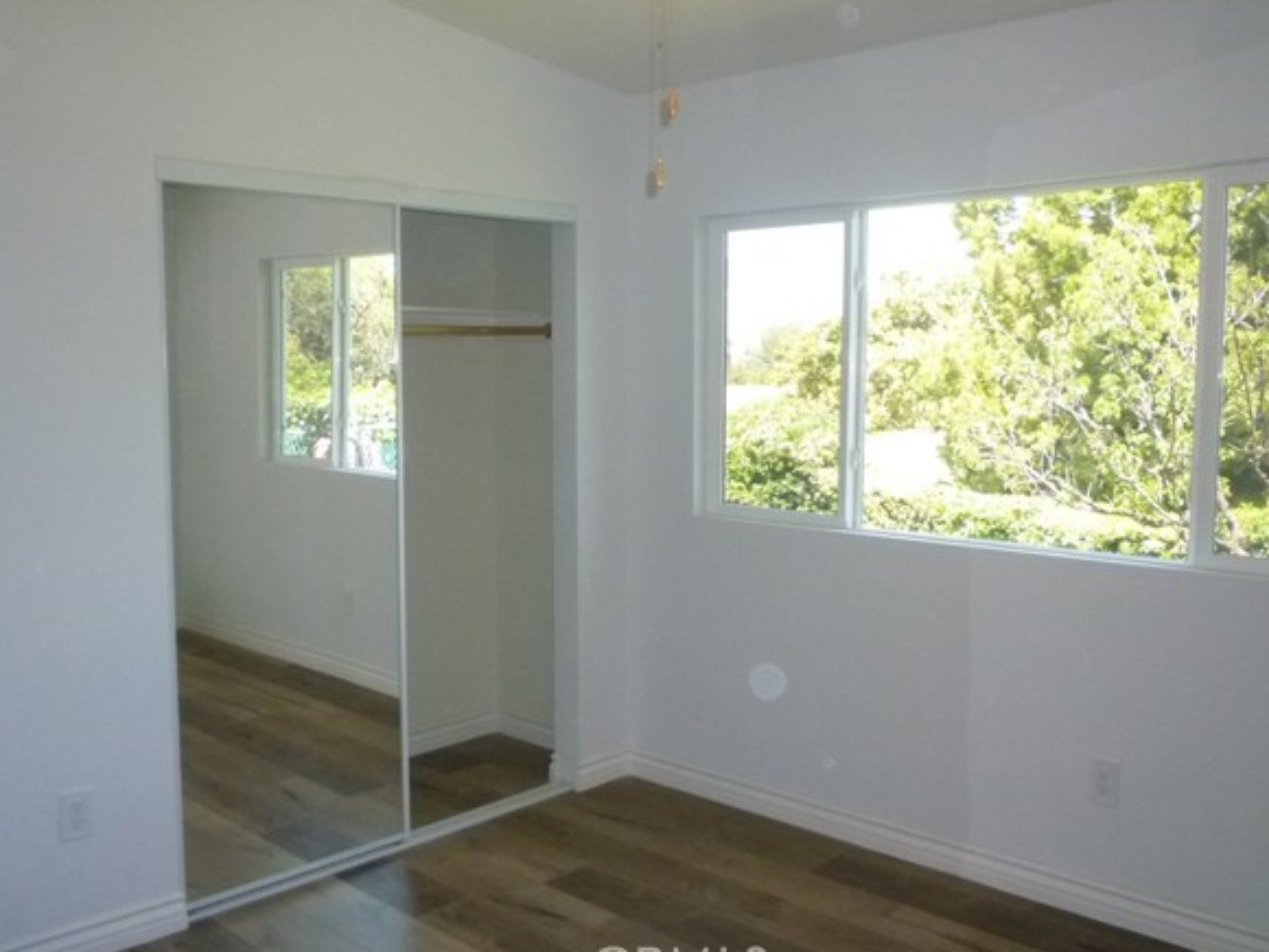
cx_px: 648
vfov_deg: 44.2
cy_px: 473
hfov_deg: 56.8
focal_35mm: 32
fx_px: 1173
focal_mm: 5.2
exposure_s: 1/250
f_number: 3.3
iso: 400
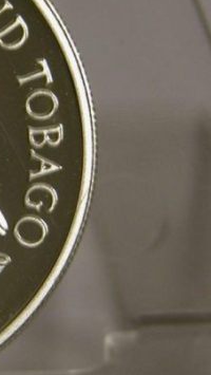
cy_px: 170
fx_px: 5971
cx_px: -149
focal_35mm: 601
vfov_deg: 3.6
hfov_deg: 2.0
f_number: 4.1
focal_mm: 52.4
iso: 100
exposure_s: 1/6.7
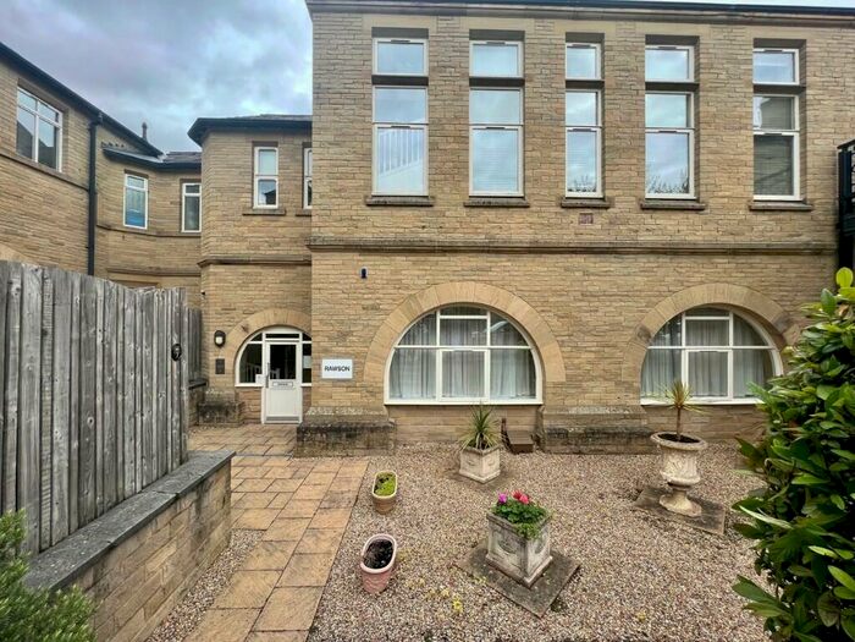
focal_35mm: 13
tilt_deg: -0.2
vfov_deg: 89.9
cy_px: 321
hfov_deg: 106.2
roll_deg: +0.3
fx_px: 321
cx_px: 428
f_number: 1.8
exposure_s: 1/421
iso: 32
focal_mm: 1.57
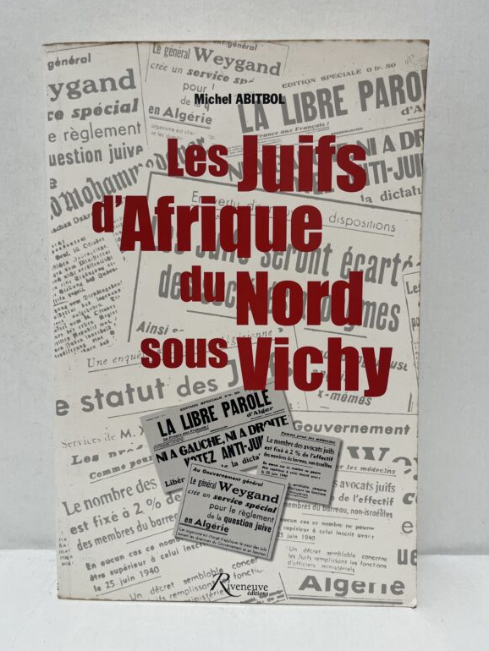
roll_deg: -0.8
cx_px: 239
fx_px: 508
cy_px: 320
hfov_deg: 51.4
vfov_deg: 65.3
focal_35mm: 27
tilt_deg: -7.7
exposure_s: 1/100
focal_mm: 5.1
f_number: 1.6
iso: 125
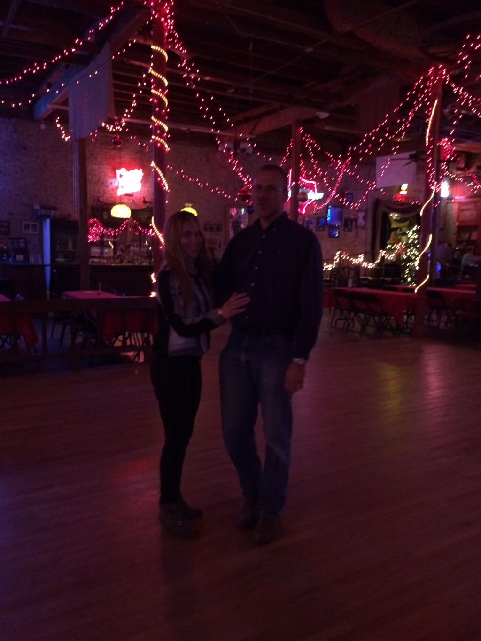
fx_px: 537
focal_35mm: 29
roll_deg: +0.2
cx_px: 240
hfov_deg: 48.2
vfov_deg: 61.7
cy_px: 320
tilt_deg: -8.0
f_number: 2.2
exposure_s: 1/15
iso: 400
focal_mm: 4.15
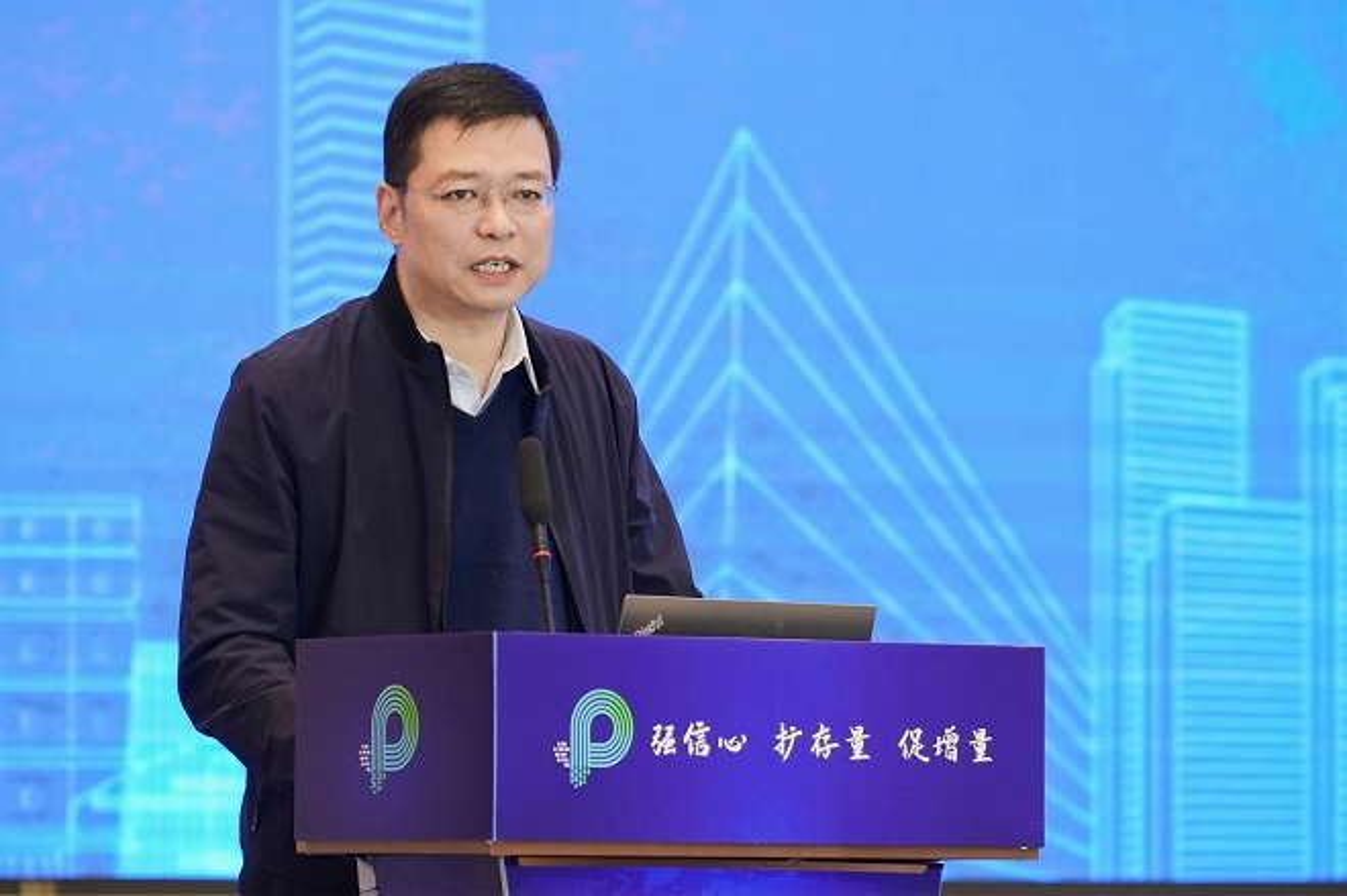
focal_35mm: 232
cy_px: 448
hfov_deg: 8.9
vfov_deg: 5.9
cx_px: 674
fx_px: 8674
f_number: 3.2
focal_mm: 155
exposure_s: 1/160
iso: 2000
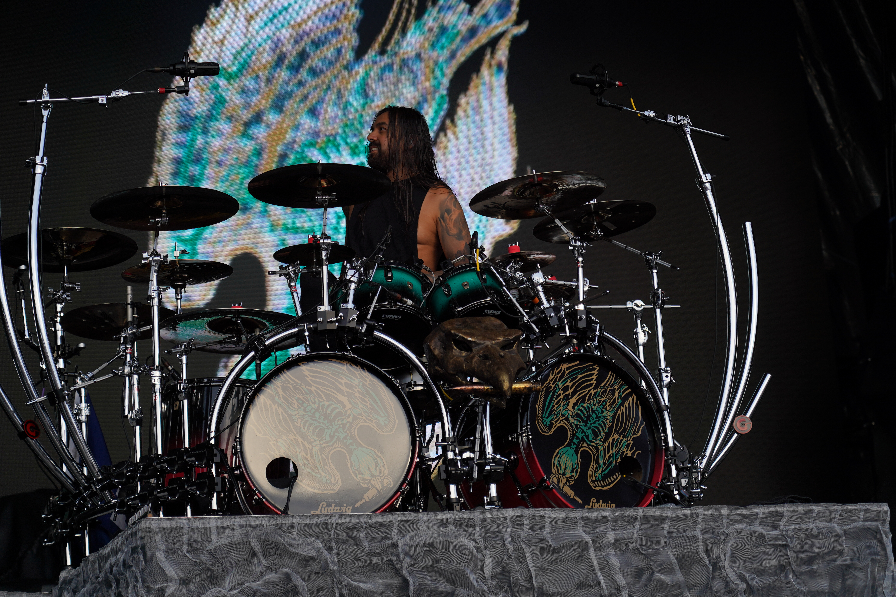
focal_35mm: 105
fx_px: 2613
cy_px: 298
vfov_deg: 13.0
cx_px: 448
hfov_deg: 19.5
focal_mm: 105
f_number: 4
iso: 100
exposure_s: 1/125
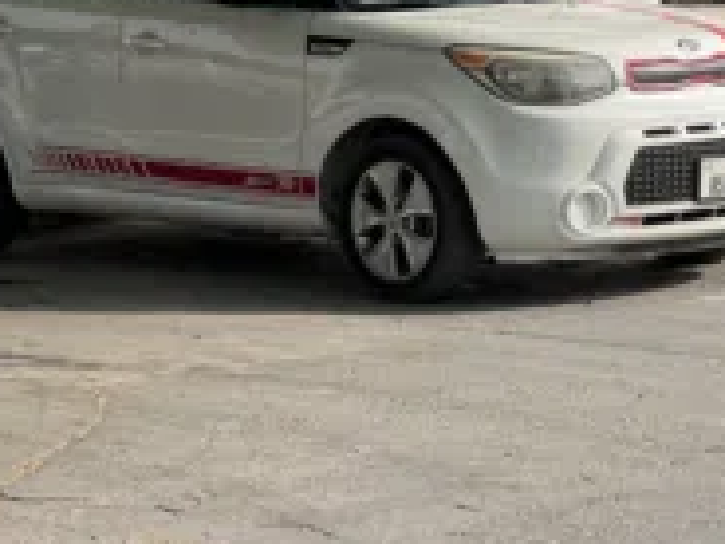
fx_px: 3498
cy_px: -170
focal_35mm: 167
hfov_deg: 11.8
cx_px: 445
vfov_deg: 8.8
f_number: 2.8
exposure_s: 1/449
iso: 32
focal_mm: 9
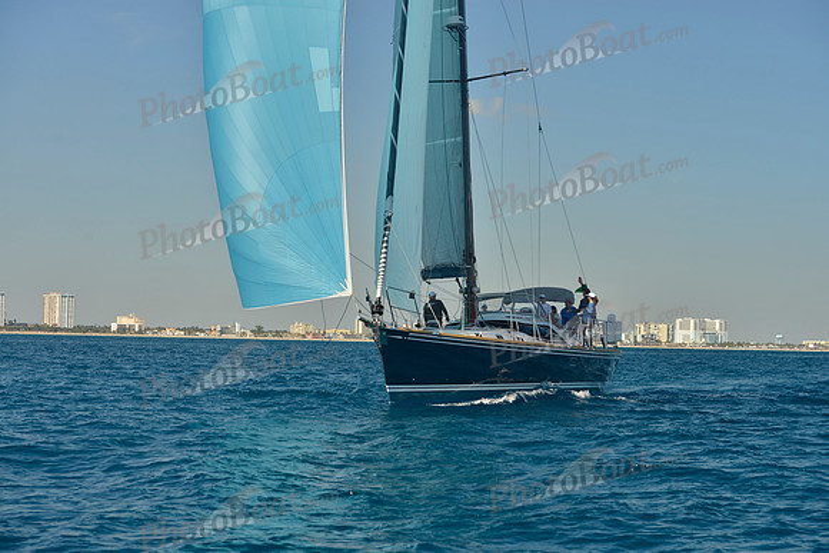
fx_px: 1612
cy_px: 276
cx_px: 414
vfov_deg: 19.5
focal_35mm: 70
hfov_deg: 28.8
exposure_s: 1/500
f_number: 8
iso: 200
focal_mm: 70
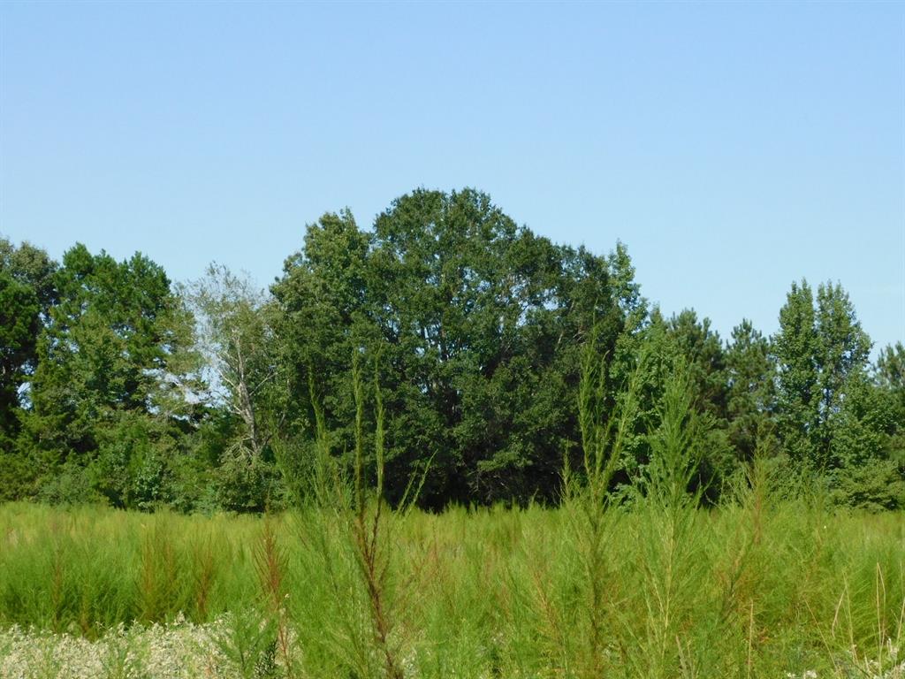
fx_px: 1856
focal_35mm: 71
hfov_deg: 27.4
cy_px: 340
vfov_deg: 20.7
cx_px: 452
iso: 125
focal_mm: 12.6
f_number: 4.3
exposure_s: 1/500
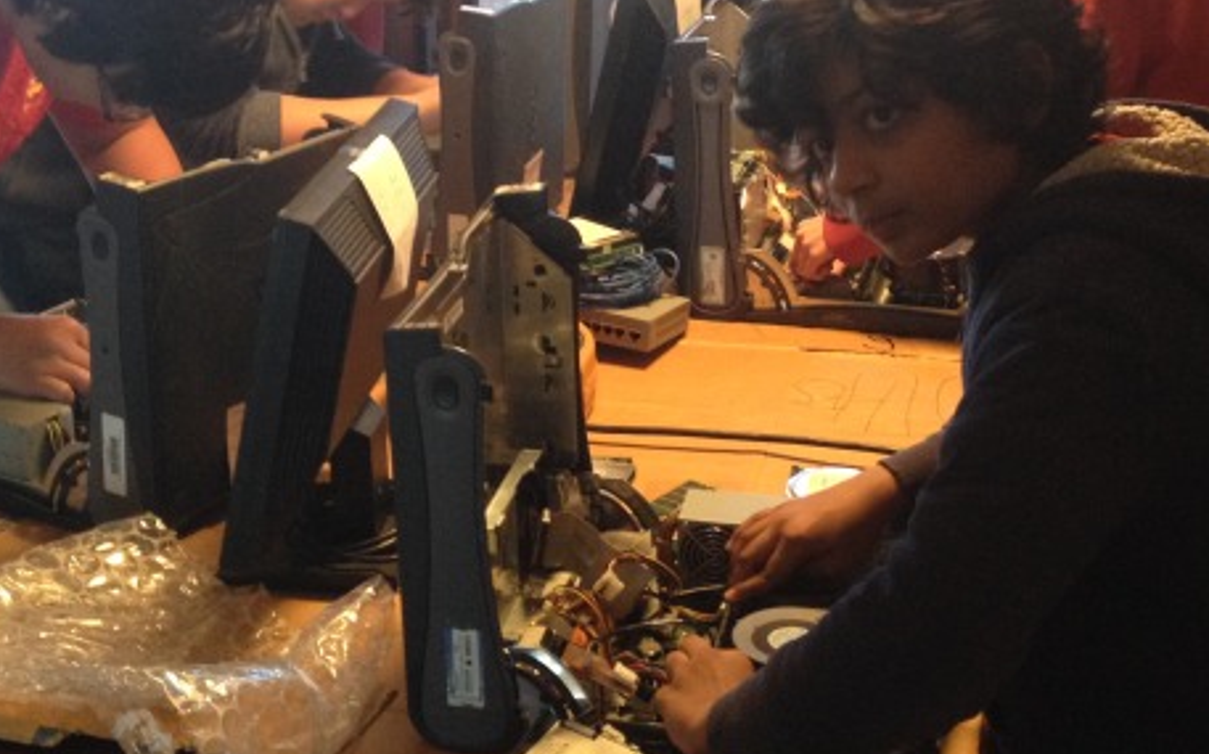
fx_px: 2140
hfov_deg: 31.5
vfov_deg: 19.9
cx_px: 619
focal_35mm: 65
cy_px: 235
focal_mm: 4.28
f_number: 2.4
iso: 200
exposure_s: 1/20
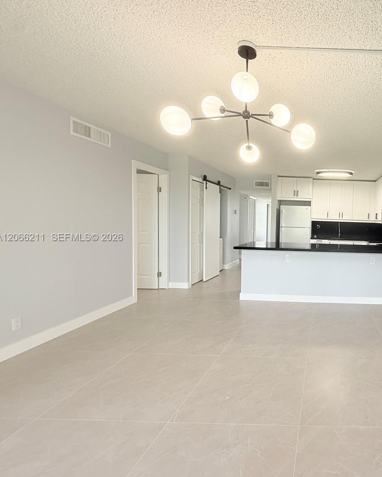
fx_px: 268
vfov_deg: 83.3
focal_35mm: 19
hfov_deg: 62.4
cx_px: 325
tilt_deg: -3.0
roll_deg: -1.8
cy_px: 238
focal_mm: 2.22
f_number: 2.2
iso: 160
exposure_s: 1/120
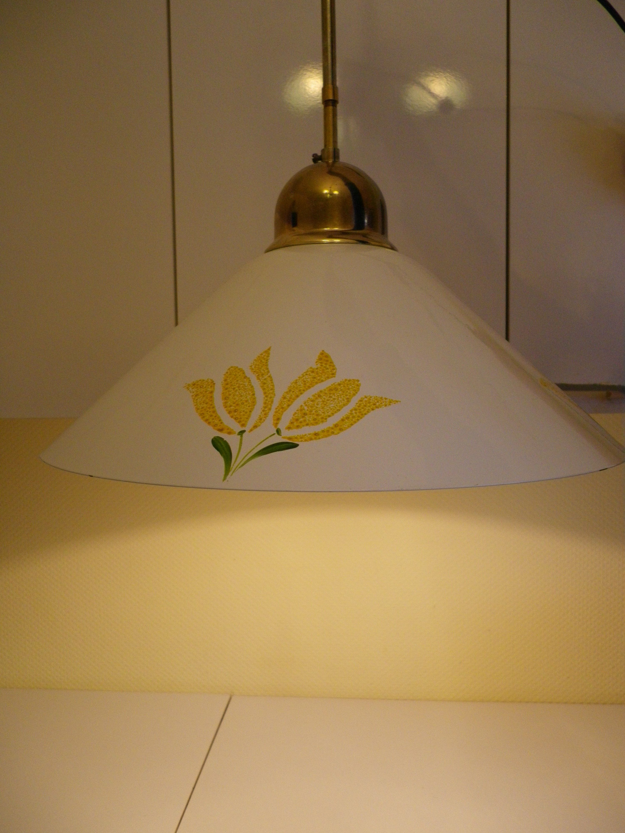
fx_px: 674
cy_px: 416
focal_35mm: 28
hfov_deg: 49.8
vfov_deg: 63.4
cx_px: 312
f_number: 2.6
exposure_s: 1/60
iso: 160
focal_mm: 4.9
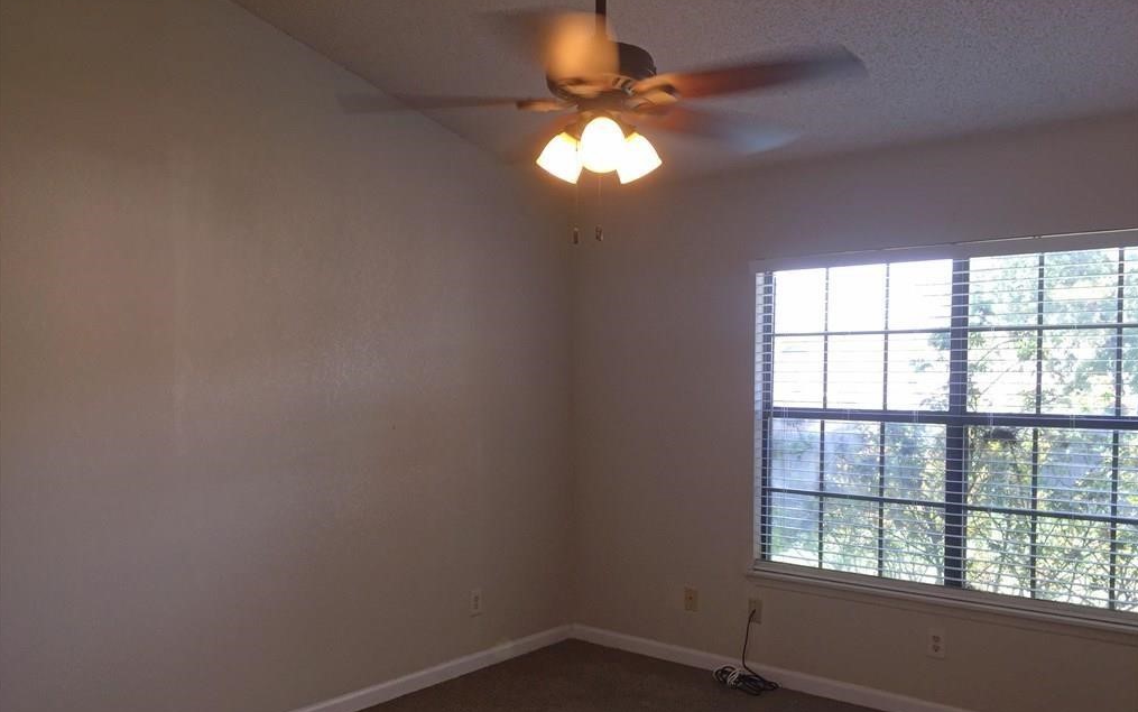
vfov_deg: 40.5
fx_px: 962
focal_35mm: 31
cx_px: 567
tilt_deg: -0.8
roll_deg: -1.4
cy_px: 420
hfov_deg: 61.2
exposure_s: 1/53
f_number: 2.2
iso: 32
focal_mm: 4.15
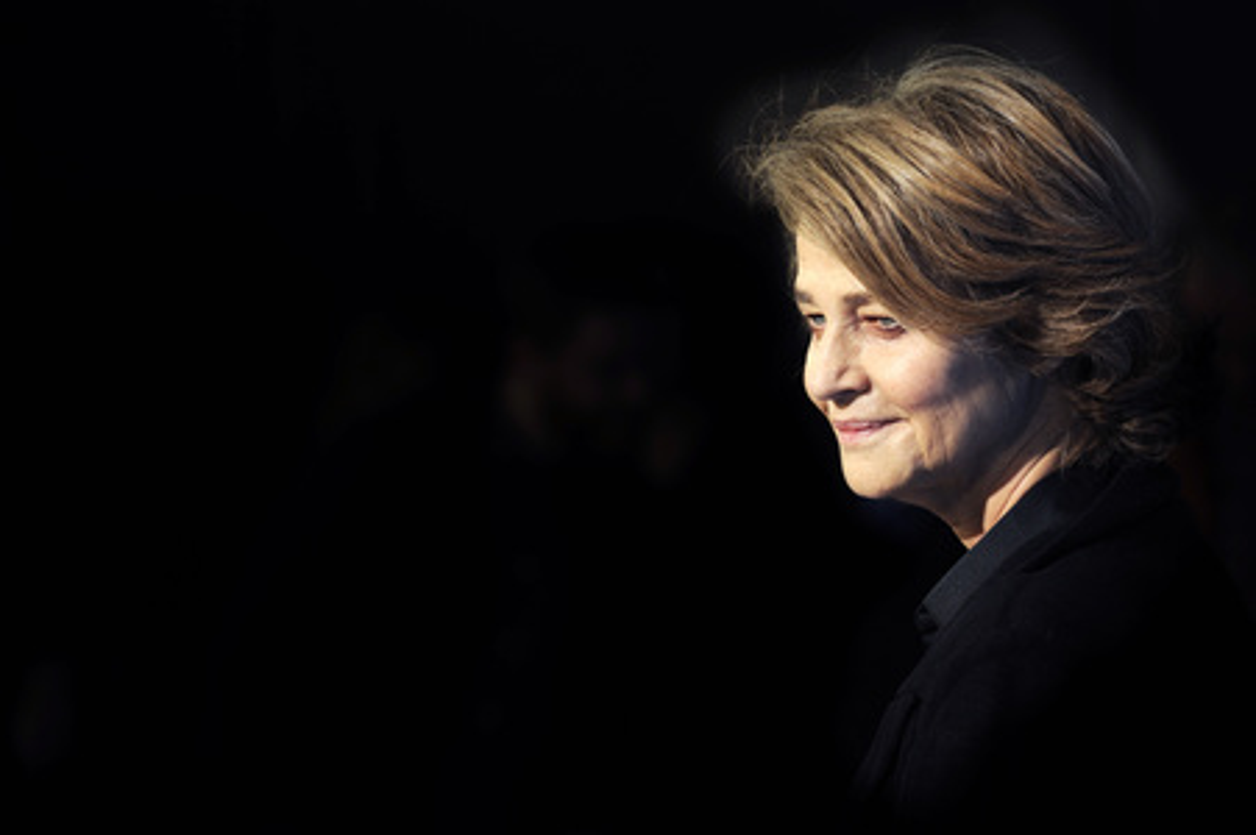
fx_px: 6972
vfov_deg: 6.9
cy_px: 418
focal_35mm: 200
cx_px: 628
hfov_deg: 10.3
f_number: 5.6
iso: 200
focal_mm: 200
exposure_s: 1/200
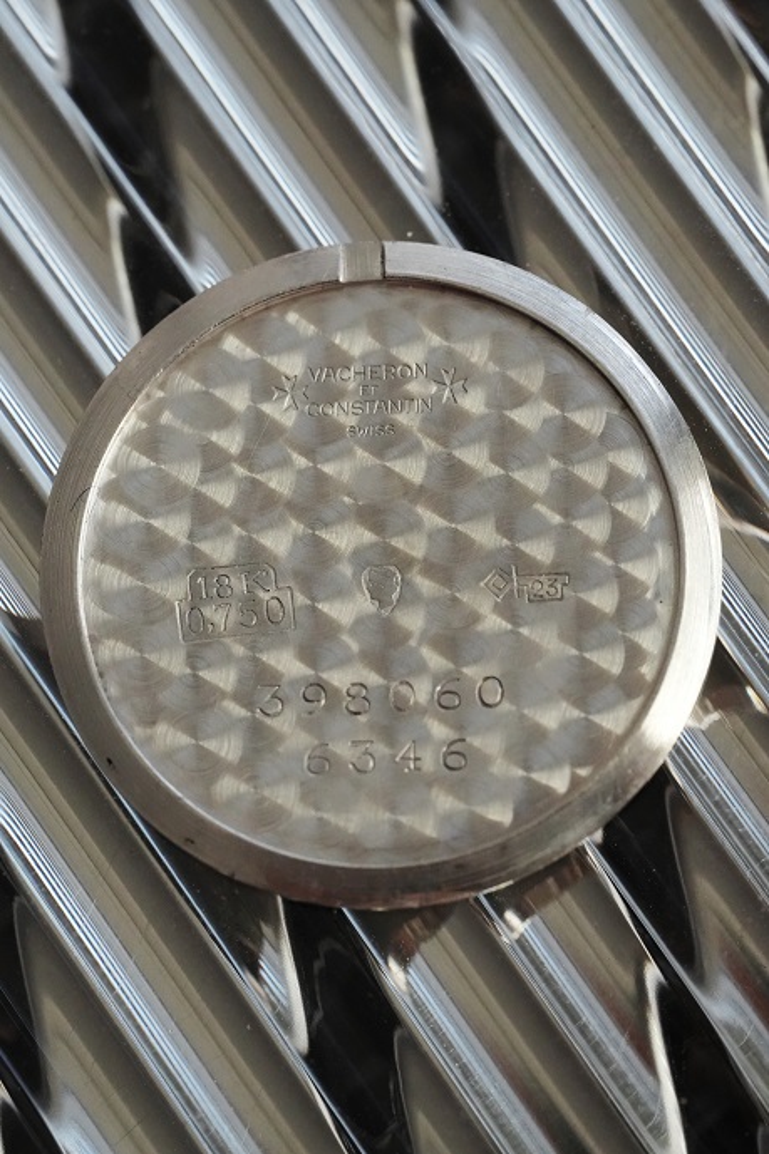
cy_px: 577
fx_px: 3366
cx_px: 384
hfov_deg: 13.0
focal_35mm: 105
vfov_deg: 19.5
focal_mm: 105
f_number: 8
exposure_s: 1/250
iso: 8000
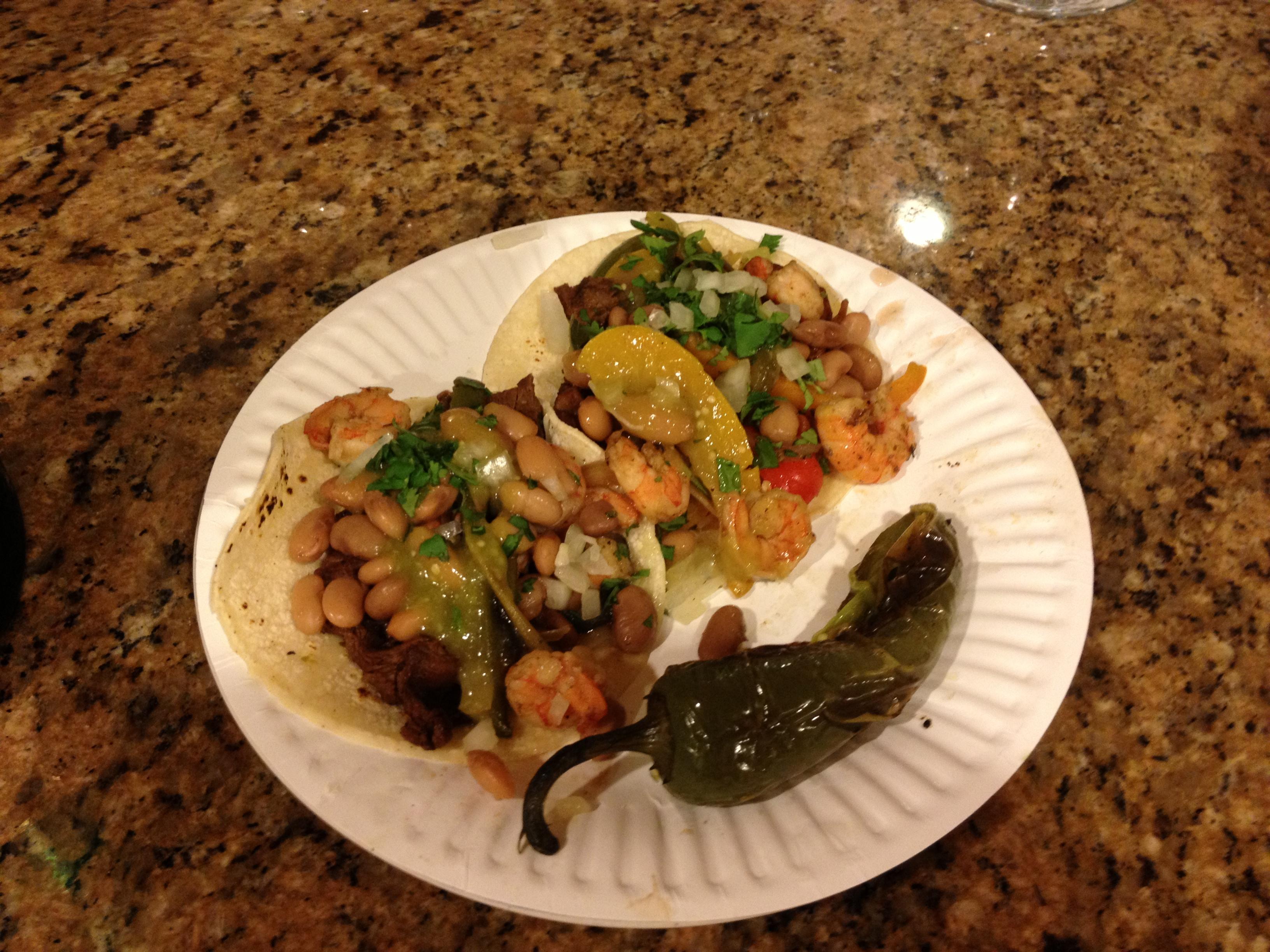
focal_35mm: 35
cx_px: 635
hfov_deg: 52.6
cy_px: 476
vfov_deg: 40.7
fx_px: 1284
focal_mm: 4.28
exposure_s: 1/20
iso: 160
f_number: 2.4
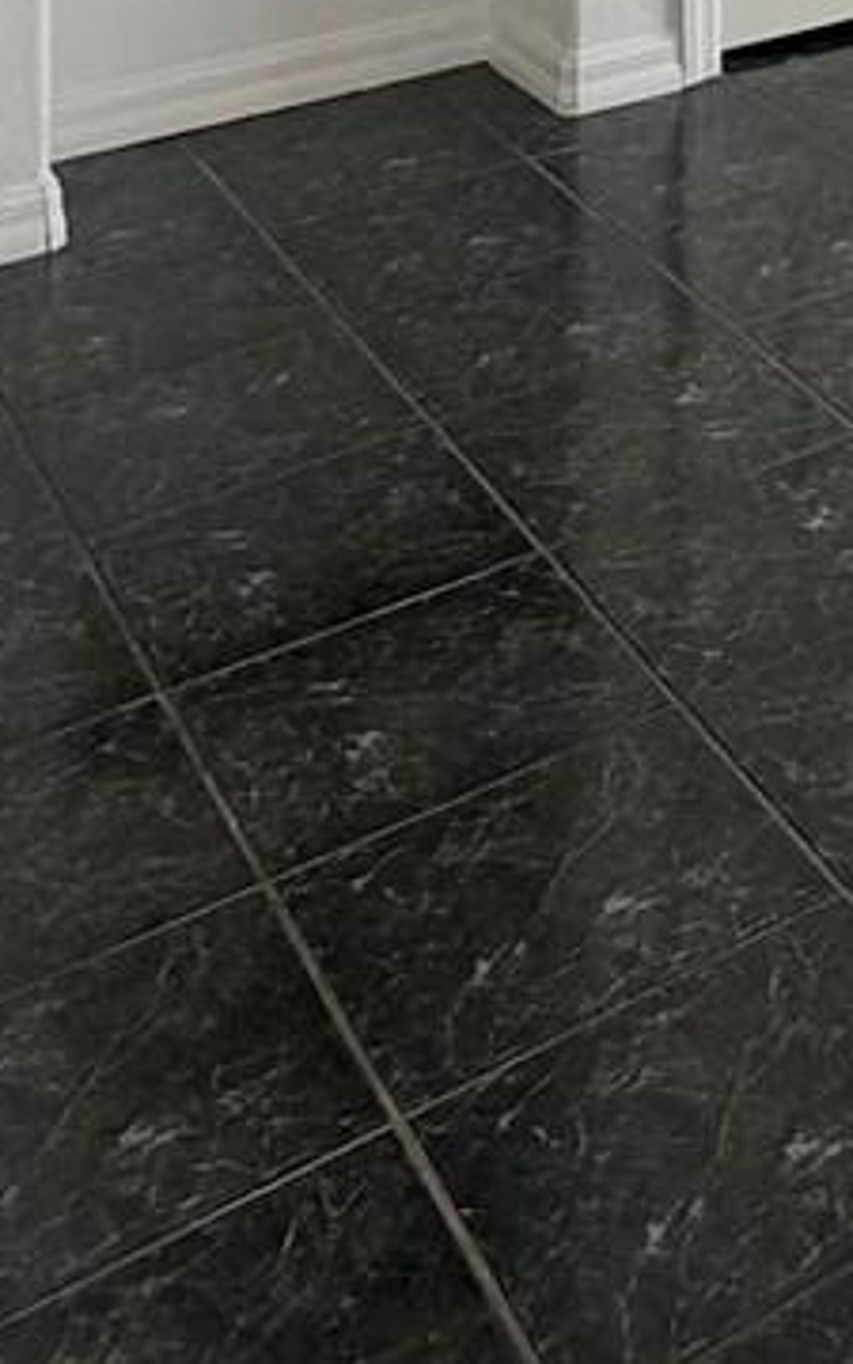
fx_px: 2455
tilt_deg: -1.9
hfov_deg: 15.8
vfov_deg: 23.7
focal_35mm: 66
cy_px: -754
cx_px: 1672
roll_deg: -0.3
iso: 160
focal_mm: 2.22
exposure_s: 1/120
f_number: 2.2
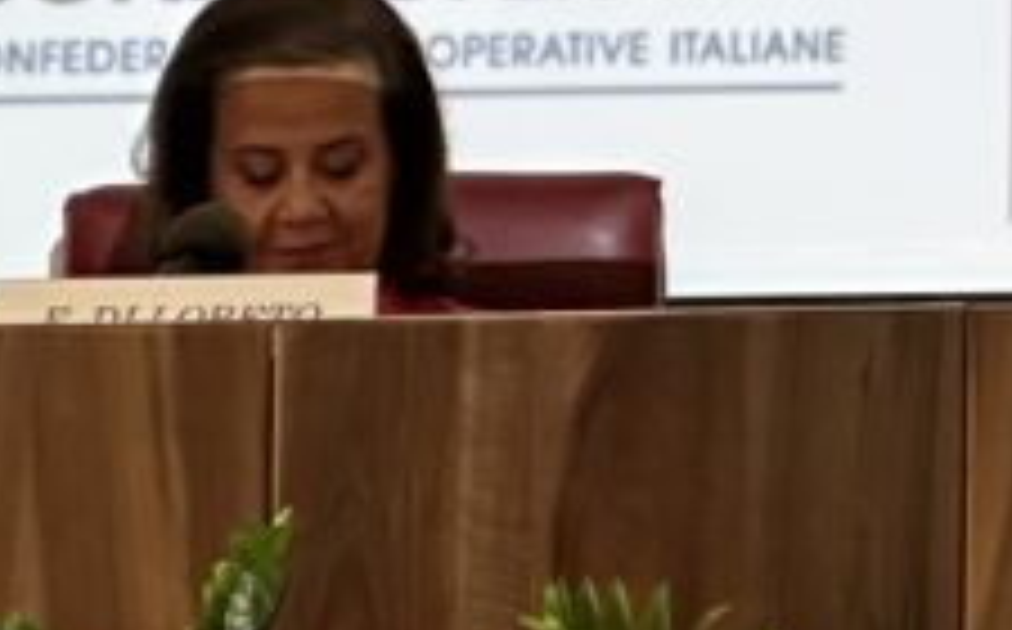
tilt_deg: +8.4
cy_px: -684
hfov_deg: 5.5
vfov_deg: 3.5
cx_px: 2271
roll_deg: +1.3
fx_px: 10247
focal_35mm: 372
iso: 160
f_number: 2.8
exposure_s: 1/50
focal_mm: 9
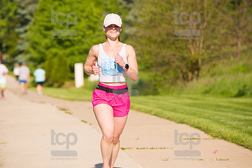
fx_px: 1400
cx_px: 126
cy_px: 84
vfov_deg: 6.9
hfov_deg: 10.3
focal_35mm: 200
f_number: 5.6
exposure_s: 1/2000
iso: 400
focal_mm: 200
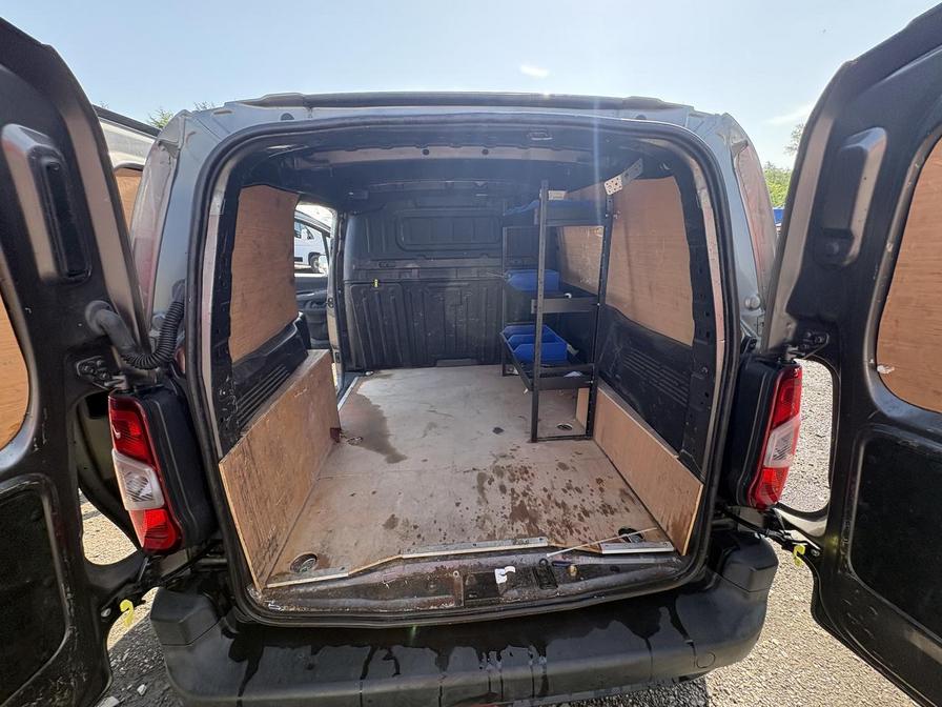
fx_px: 381
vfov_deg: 85.7
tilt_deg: -18.0
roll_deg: -2.1
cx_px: 471
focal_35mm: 14
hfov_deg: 102.1
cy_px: 354
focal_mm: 2.22
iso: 64
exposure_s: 1/264
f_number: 2.2
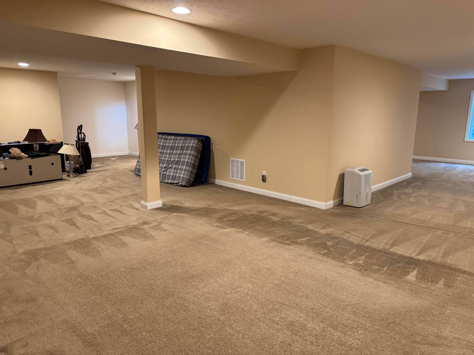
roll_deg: -0.1
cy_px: 178
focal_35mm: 24
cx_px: 237
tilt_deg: -11.5
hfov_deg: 71.6
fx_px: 329
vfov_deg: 56.8
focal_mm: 6.76
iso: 640
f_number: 1.78
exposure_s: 1/60
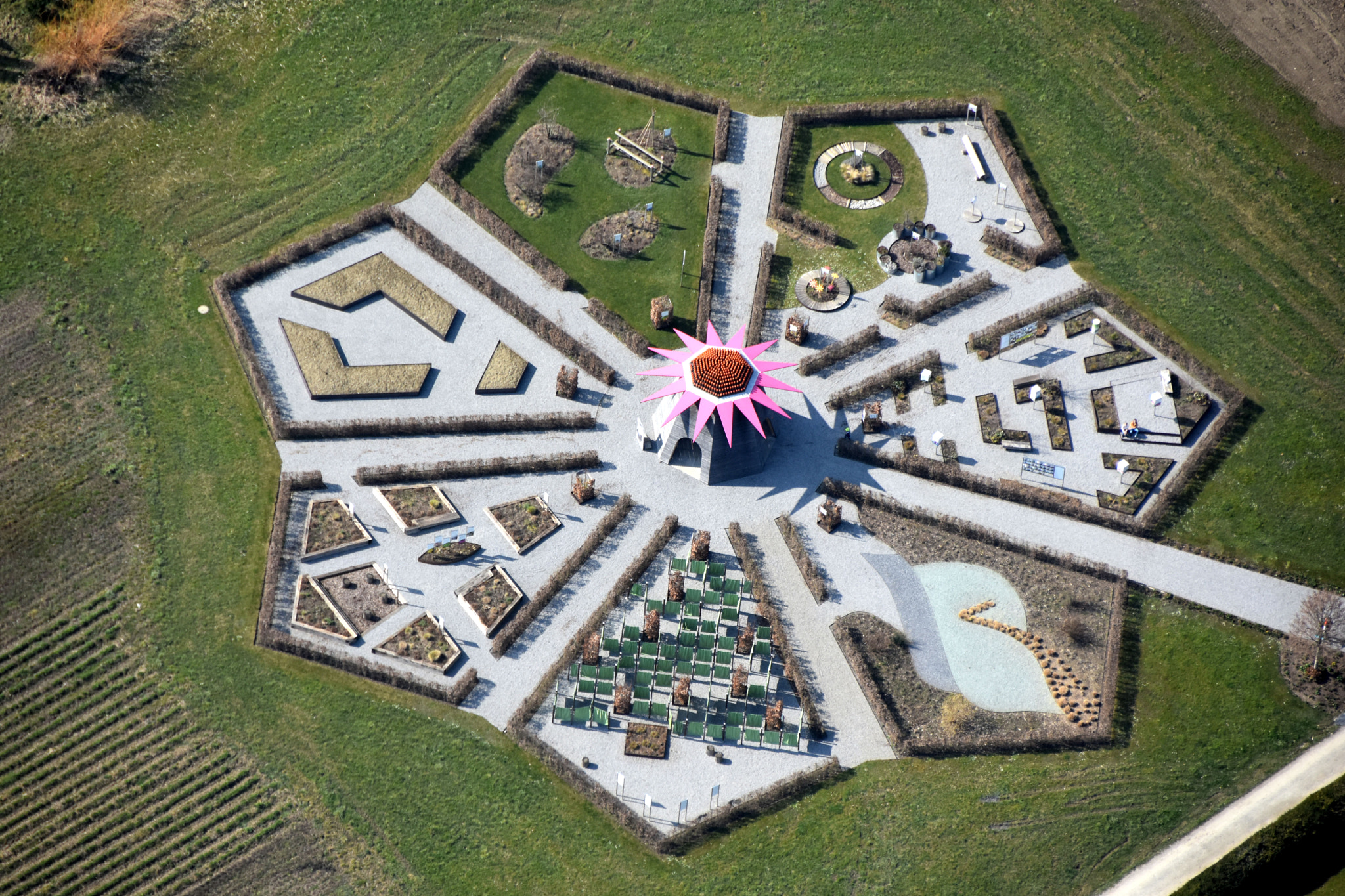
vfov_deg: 5.4
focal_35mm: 255
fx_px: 9526
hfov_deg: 8.1
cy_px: 448
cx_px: 672
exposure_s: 1/1600
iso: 400
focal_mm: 170
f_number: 5.6
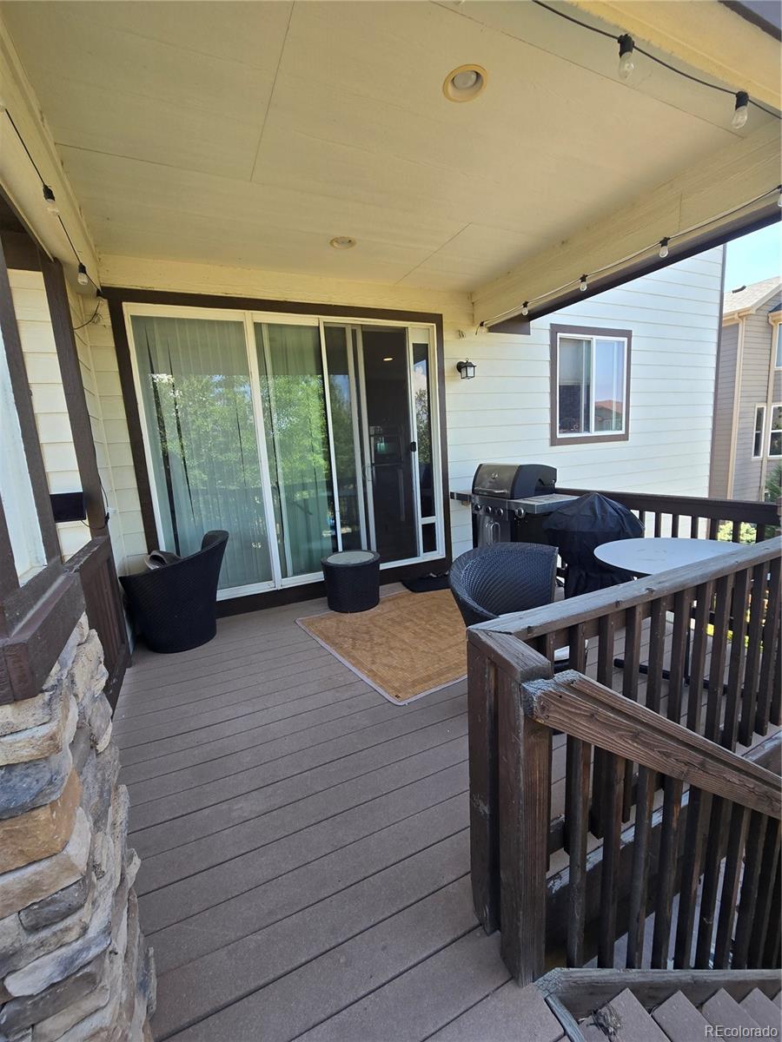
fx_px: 392
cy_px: 521
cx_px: 391
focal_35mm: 13
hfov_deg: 89.9
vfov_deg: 106.2
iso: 50
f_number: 2.2
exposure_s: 1/282
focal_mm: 2.2
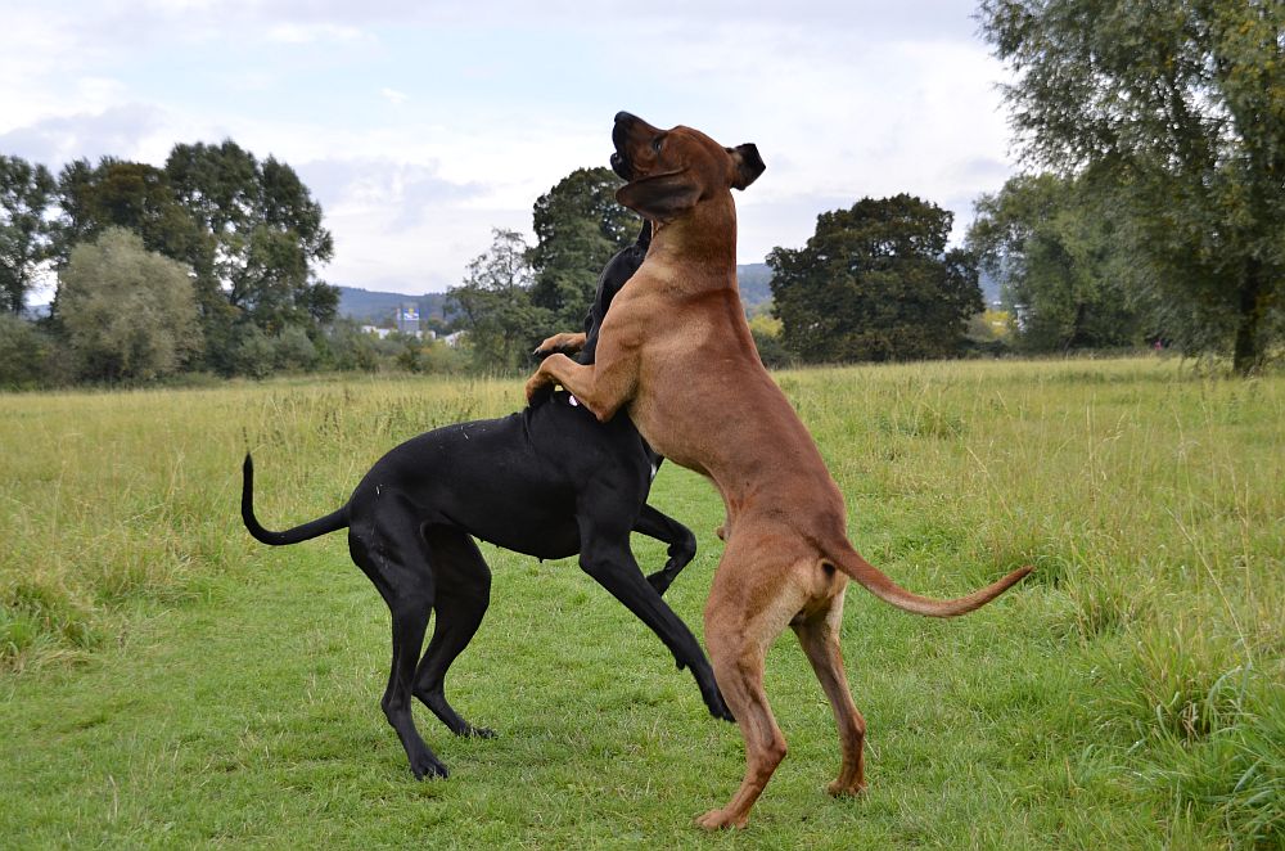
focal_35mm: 46
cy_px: 426
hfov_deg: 42.4
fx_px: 1656
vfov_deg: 28.8
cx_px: 642
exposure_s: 1/320
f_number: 4.2
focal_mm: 31
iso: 100
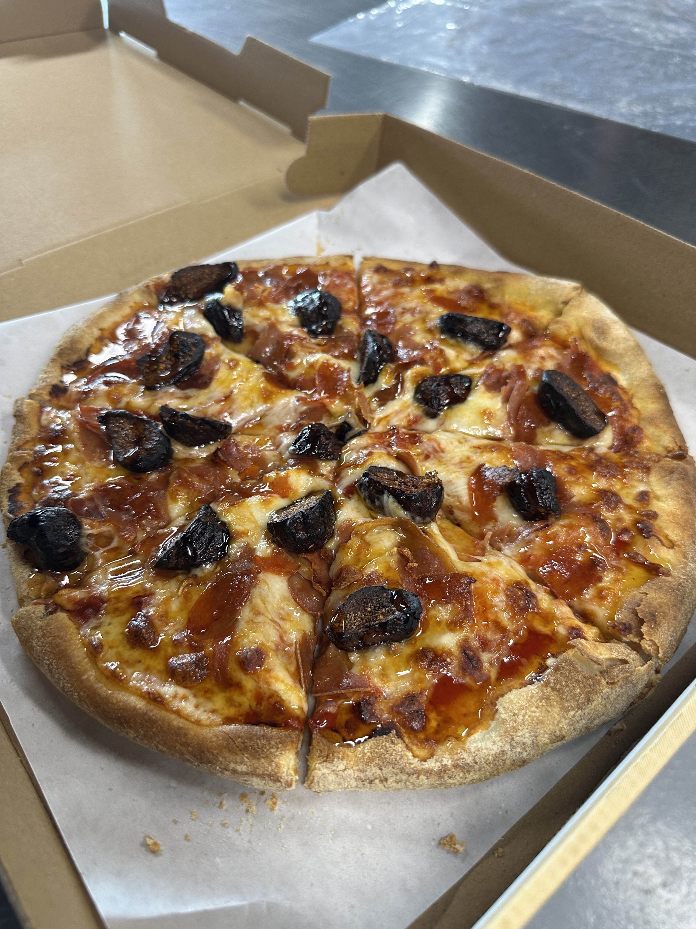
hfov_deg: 56.8
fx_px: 643
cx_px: 348
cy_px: 464
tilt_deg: -48.1
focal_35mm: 24
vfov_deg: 71.6
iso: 125
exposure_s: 1/60
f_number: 1.78
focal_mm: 6.86
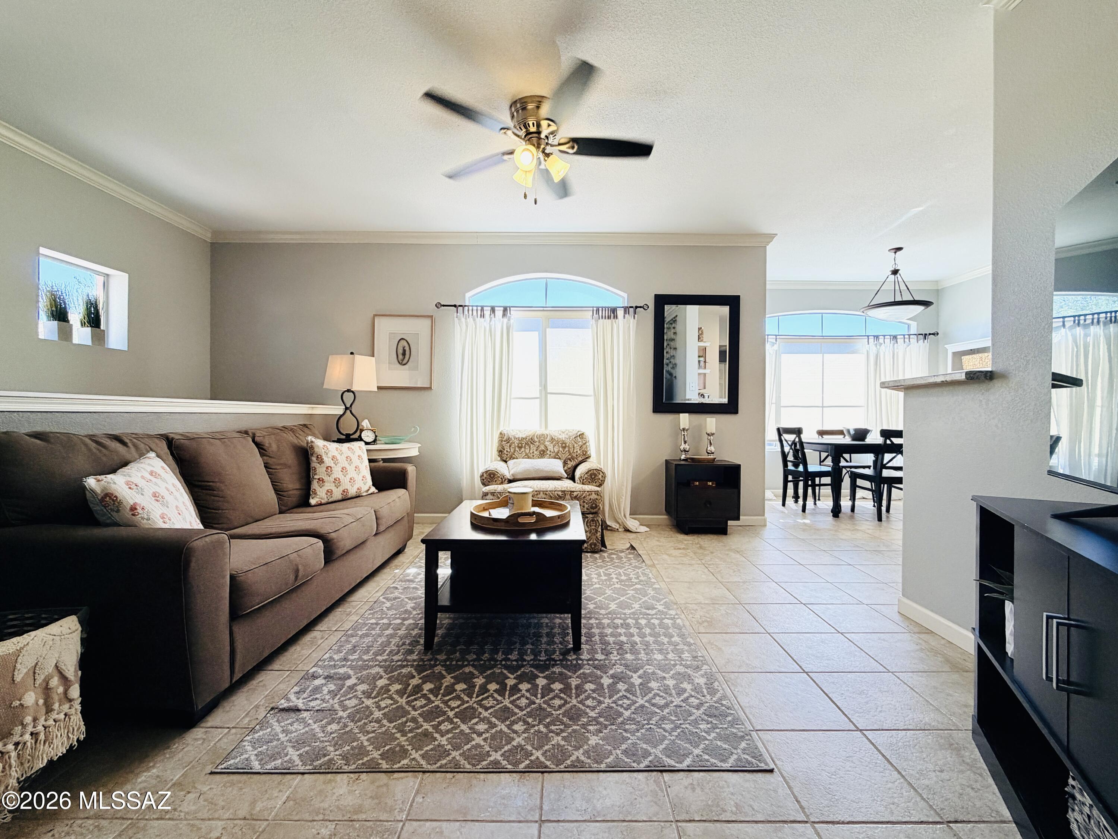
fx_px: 452
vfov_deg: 85.7
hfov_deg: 102.1
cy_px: 420
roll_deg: -0.8
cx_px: 559
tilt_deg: +0.1
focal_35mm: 14
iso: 80
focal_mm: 2.22
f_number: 2.2
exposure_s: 1/120
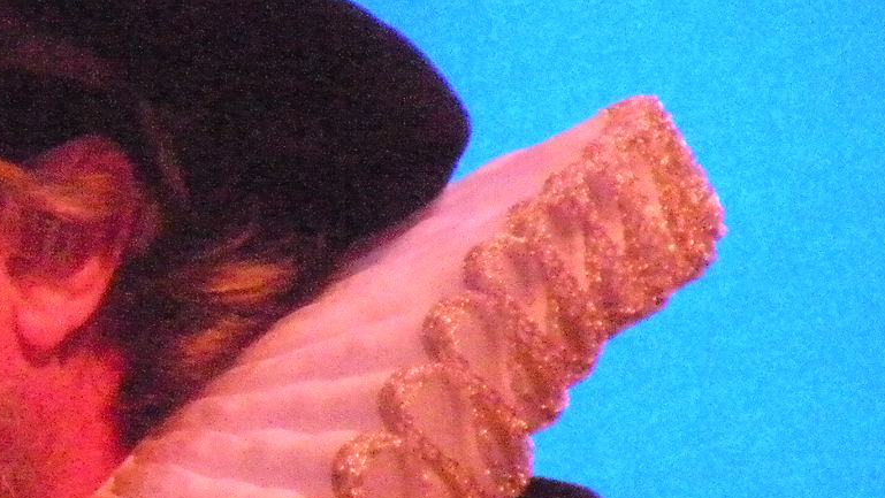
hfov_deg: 3.0
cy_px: 440
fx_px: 16618
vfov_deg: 1.7
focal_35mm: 708
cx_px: -212
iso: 2000
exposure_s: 1/71.5
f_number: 4.5
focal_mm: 43.1
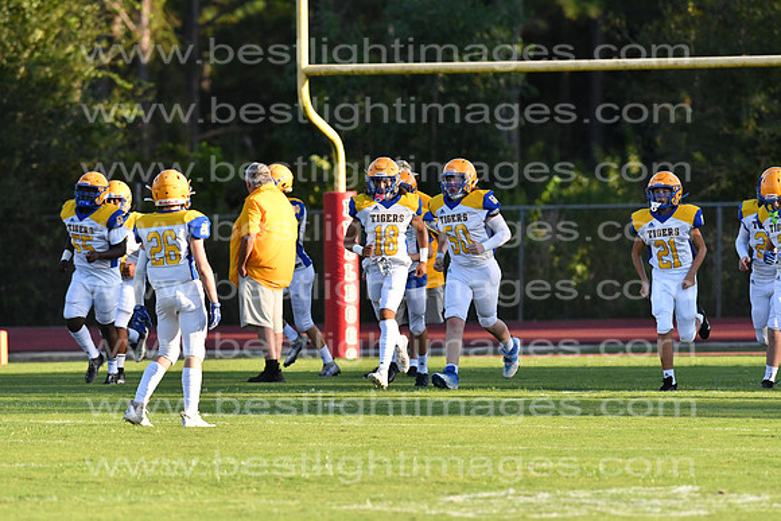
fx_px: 9764
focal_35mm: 450
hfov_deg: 4.6
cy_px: 260
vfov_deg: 3.1
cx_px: 390
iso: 2000
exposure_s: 1/8000
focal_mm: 300
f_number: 4.5
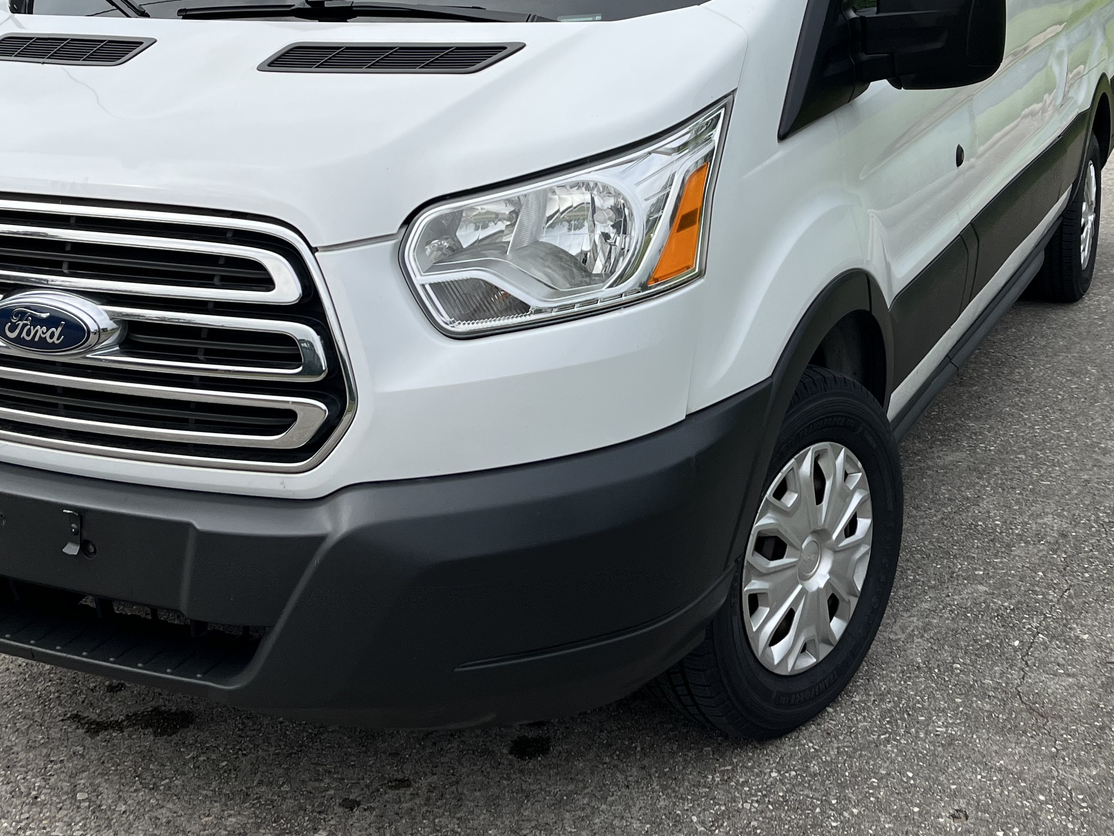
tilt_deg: -12.4
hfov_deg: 39.7
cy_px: 223
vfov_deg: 29.8
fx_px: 1545
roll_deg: -0.6
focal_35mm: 48
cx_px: 572
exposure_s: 1/3521
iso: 50
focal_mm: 5.1
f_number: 1.6
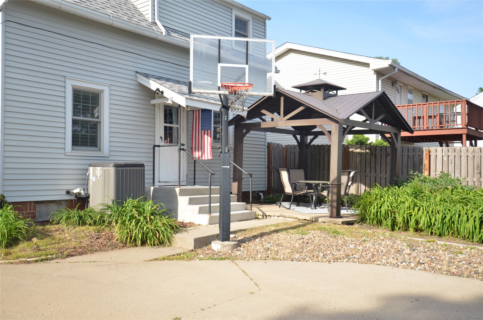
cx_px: 242
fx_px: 442
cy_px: 160
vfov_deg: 39.8
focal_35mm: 33
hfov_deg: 57.3
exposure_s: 1/250
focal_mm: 22
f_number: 4.5
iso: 100
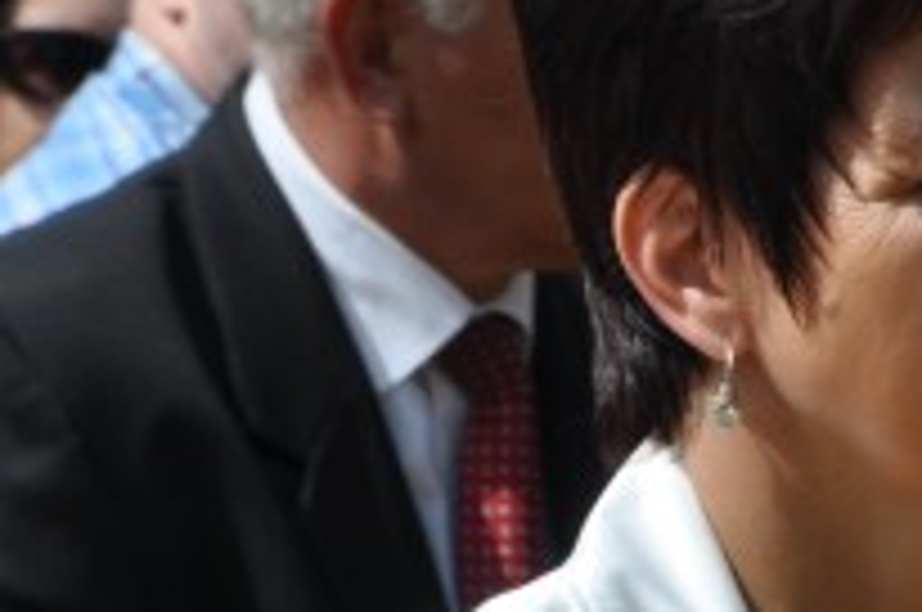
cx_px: 1961
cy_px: 1022
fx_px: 19624
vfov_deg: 1.8
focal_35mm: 767
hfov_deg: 2.7
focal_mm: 105
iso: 200
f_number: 10
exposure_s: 1/400
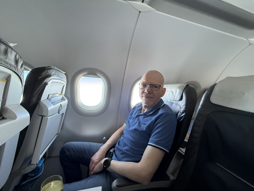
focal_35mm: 15
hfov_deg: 98.1
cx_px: 122
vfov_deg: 81.7
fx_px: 110
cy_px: 101
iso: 400
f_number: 2.2
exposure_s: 1/122
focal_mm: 2.22
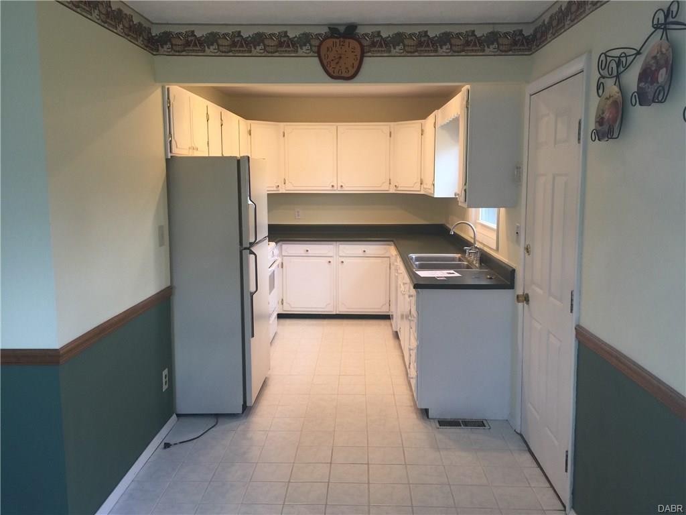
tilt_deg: -7.0
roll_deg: -0.1
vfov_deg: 48.2
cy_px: 258
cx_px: 343
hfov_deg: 61.7
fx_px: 575
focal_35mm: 29
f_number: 2.2
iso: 32
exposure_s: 1/30
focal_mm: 4.15
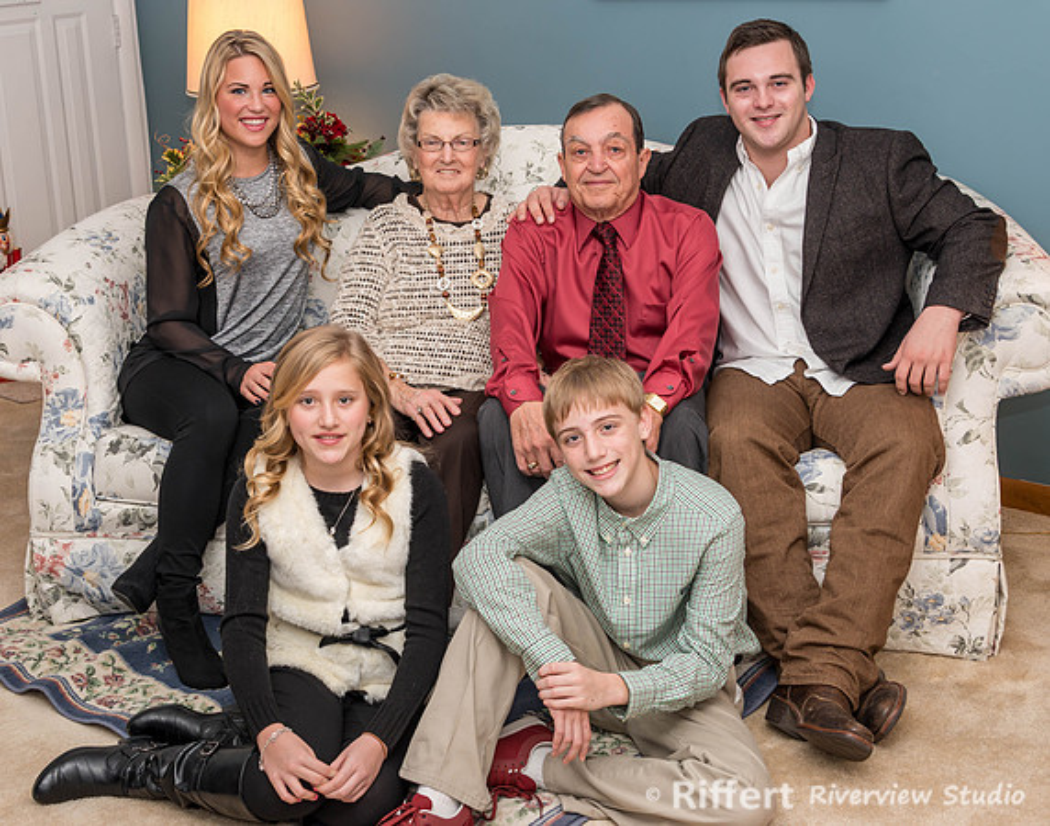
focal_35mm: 53
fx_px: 1643
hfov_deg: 35.3
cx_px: 430
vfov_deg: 28.2
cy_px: 395
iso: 320
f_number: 7.1
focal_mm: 45
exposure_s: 1/30
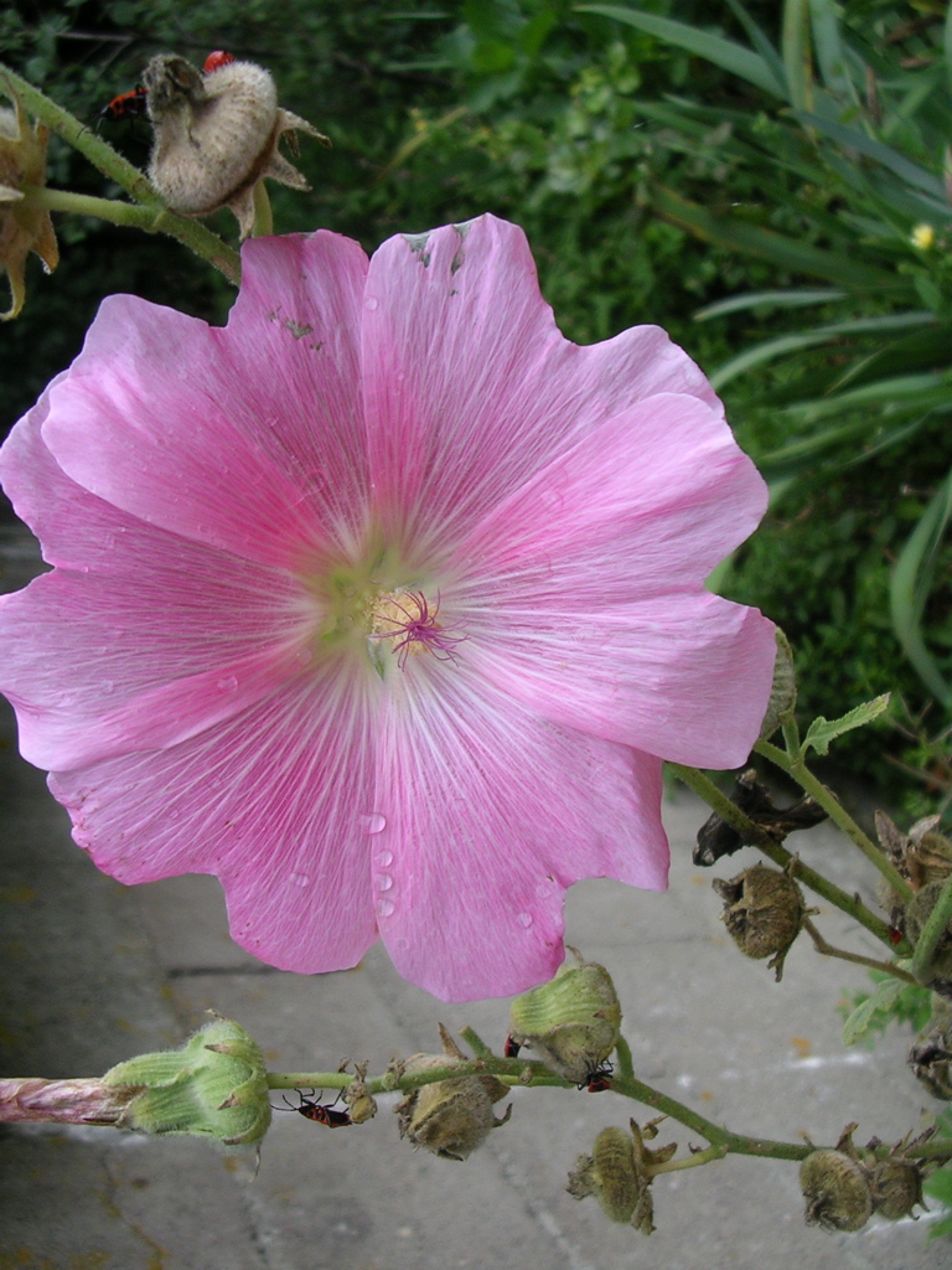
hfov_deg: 37.7
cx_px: 476
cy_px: 635
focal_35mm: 38
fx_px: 1393
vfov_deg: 49.0
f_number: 2.8
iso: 50
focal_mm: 5.8
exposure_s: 1/336
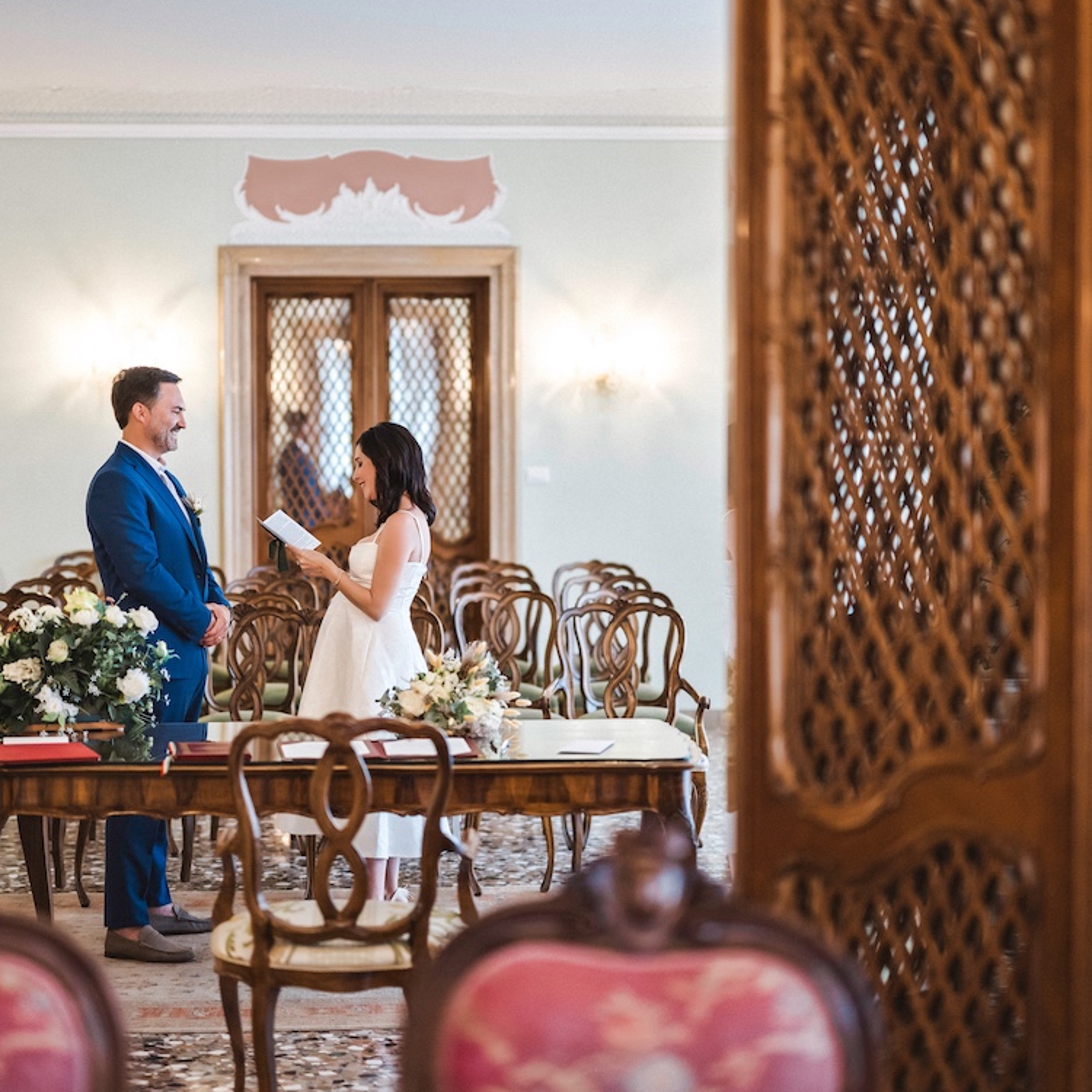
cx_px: 482
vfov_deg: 26.9
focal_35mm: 64
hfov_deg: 26.9
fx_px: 2284
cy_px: 545
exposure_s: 1/640
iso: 640
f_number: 1.2
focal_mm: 50
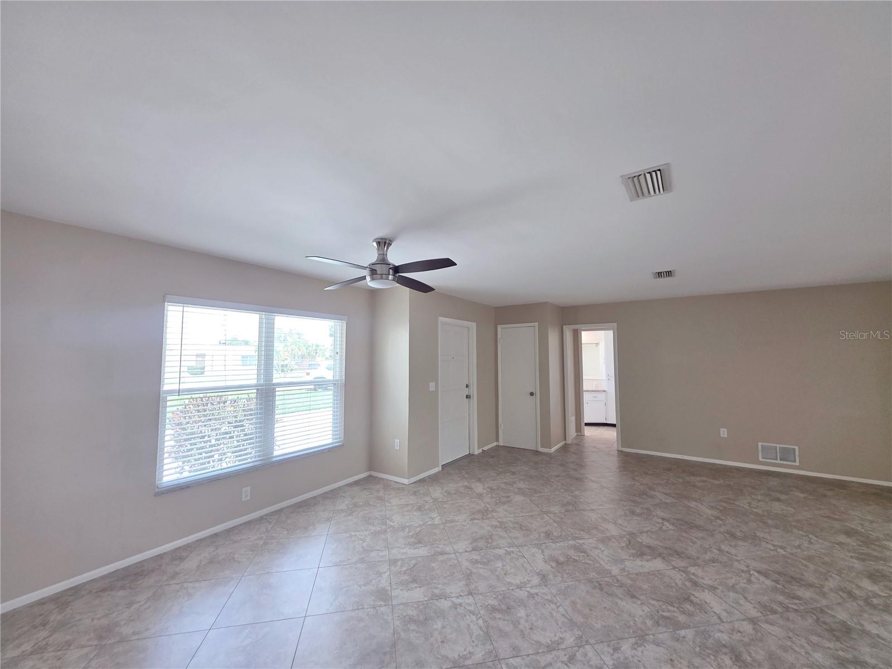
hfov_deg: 106.2
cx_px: 446
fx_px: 335
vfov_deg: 89.9
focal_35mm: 13
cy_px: 334
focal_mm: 2.2
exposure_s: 1/120
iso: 160
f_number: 1.9
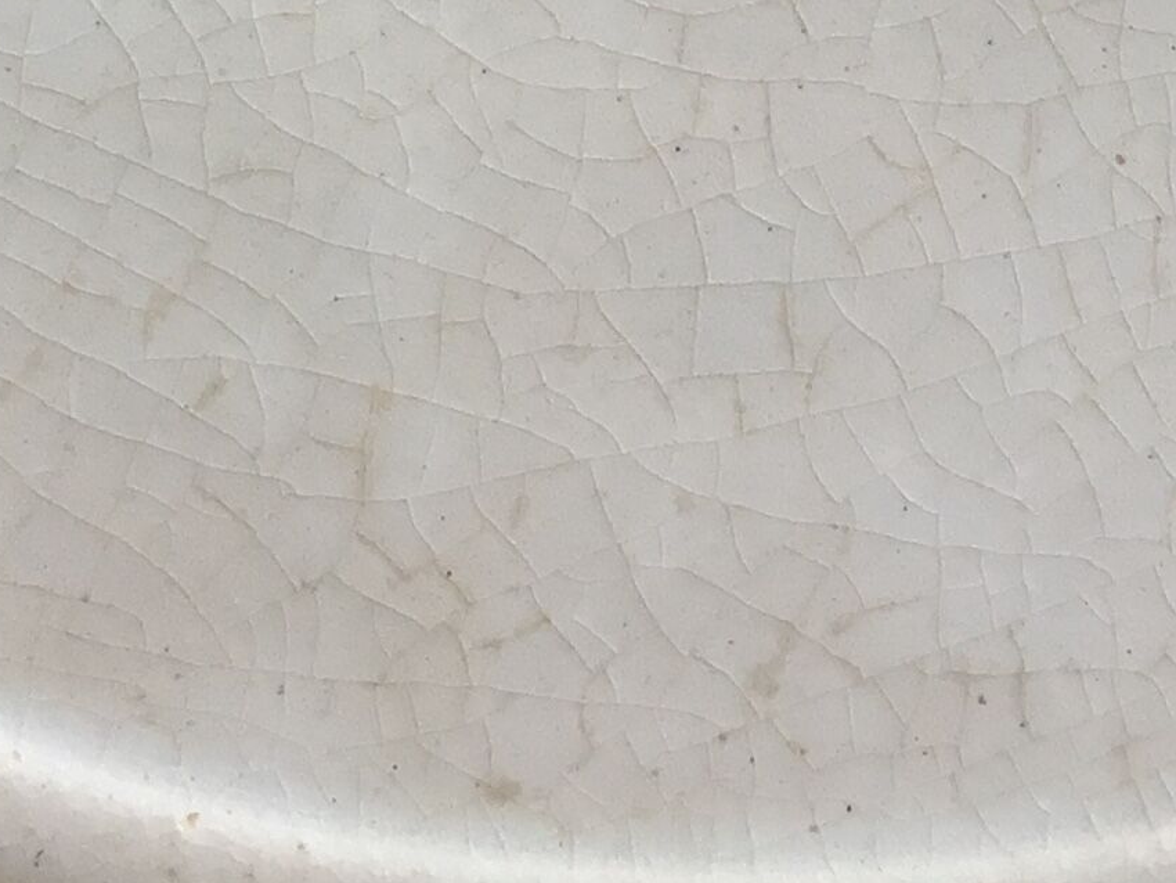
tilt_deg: -85.9
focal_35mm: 119
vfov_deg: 11.4
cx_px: 425
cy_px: -797
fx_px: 4044
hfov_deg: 16.5
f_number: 2.4
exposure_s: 1/100
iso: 25
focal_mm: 3.3
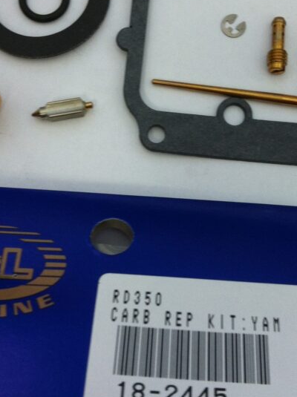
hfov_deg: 21.9
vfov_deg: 29.0
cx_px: 165
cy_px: 167
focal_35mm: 67
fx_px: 768
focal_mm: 3.85
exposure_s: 1/15
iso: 100
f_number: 2.8
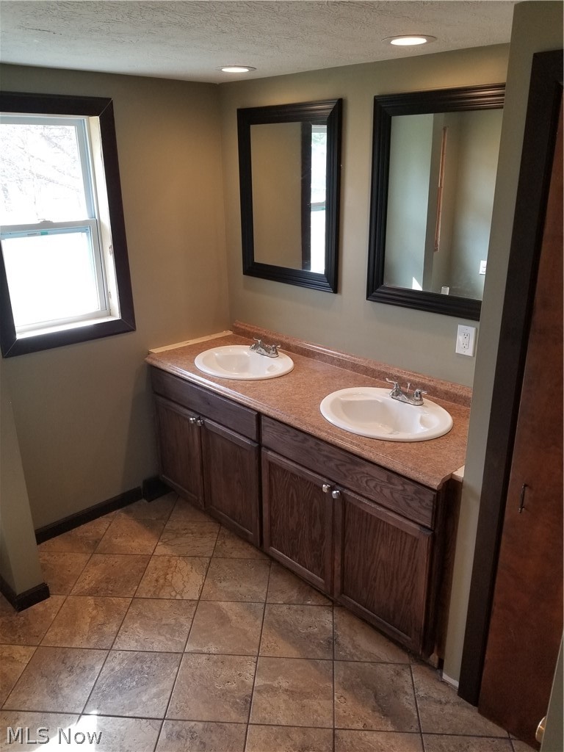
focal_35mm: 26
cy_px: 376
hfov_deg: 53.1
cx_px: 282
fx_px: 565
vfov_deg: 67.3
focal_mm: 4.3
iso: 100
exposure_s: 1/120
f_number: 1.7
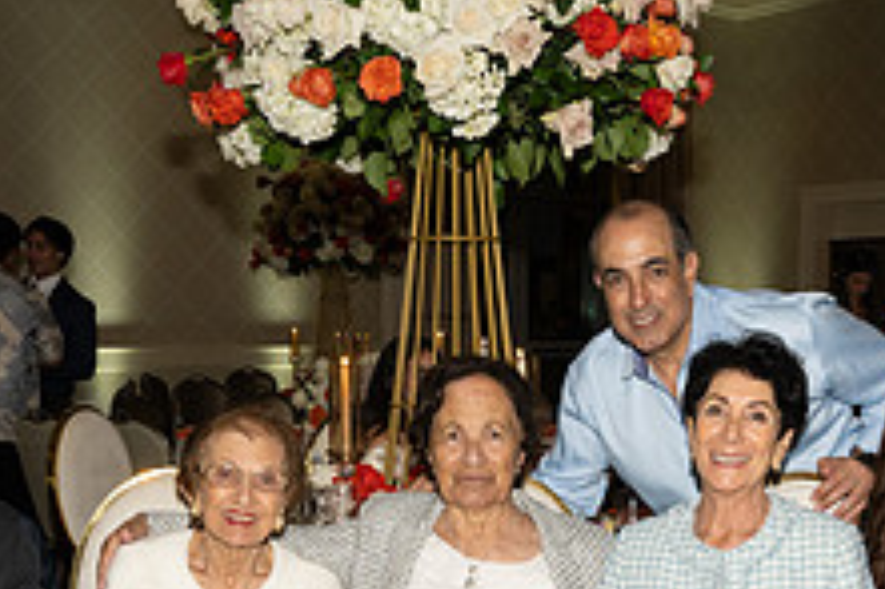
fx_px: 1548
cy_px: 659
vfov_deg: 20.5
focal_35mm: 63
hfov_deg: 31.7
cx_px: 565
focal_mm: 24
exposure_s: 1/100
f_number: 5.6
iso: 800
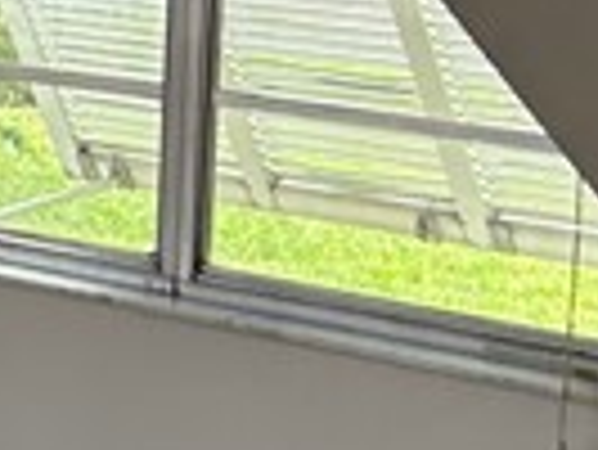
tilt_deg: -4.7
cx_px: -899
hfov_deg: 8.8
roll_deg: -1.3
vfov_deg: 7.4
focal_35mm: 200
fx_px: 3458
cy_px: -27
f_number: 1.5
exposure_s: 1/120
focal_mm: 5.7
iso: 50
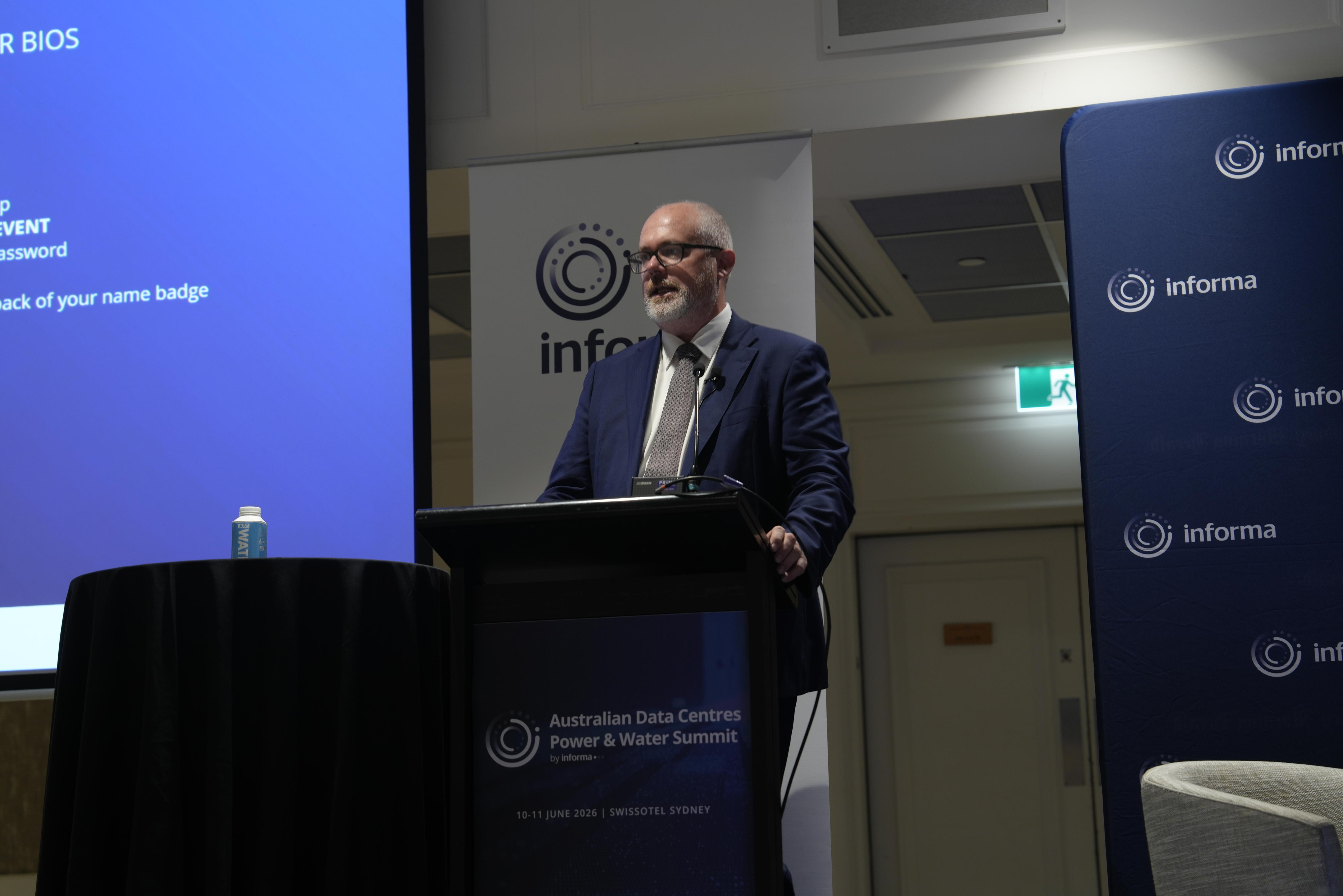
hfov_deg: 28.8
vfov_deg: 19.5
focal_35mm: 70
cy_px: 448
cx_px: 672
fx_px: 2611
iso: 400
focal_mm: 70
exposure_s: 1/30
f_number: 3.2
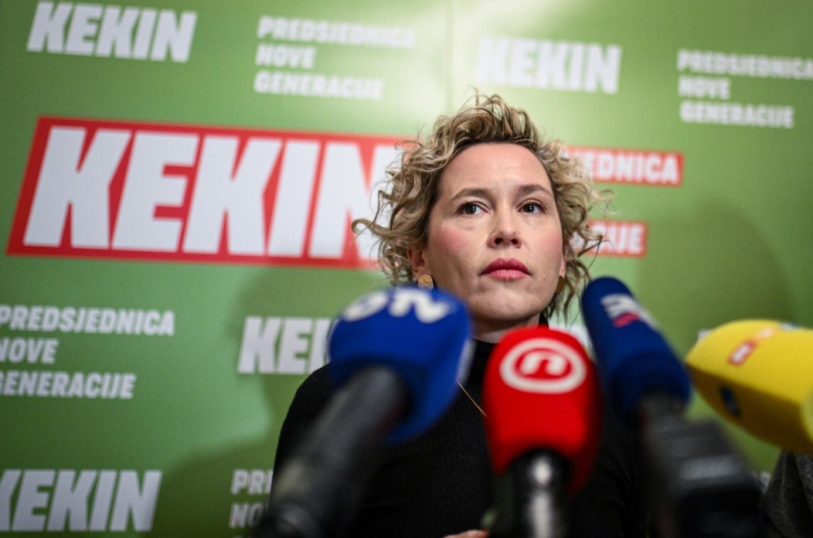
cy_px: 269
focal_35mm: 35
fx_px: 789
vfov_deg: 37.7
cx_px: 406
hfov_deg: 54.5
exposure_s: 1/200
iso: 2000
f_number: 1.4
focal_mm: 35
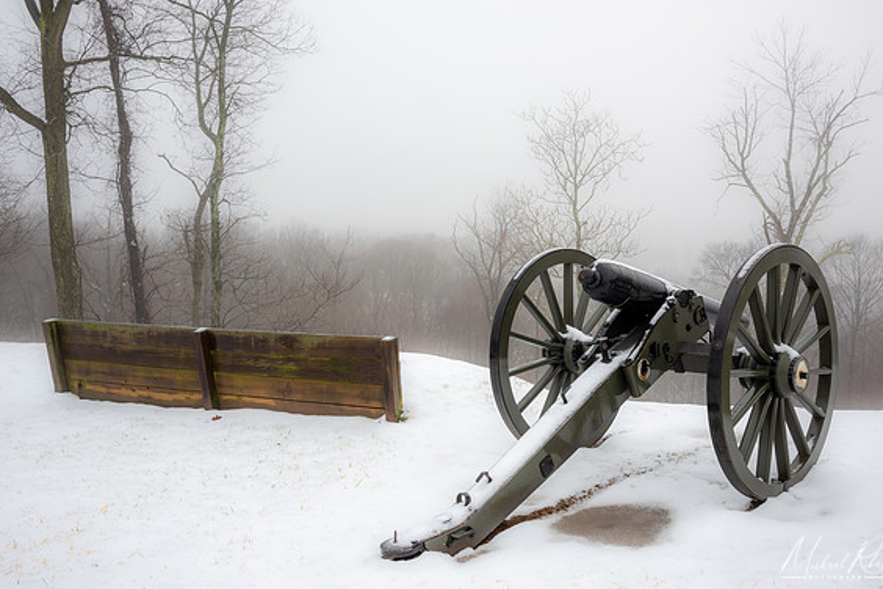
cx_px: 449
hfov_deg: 53.1
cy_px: 291
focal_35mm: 36
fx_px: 883
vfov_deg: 36.9
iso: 64
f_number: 13
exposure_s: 1/6
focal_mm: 35
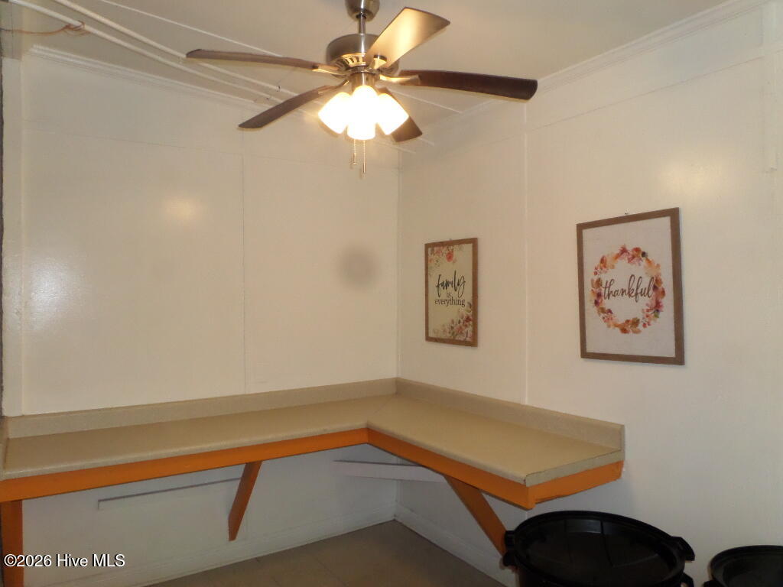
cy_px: 294
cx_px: 392
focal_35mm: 24
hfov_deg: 71.6
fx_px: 543
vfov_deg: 56.8
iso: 400
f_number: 7.3
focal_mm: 4
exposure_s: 1/30
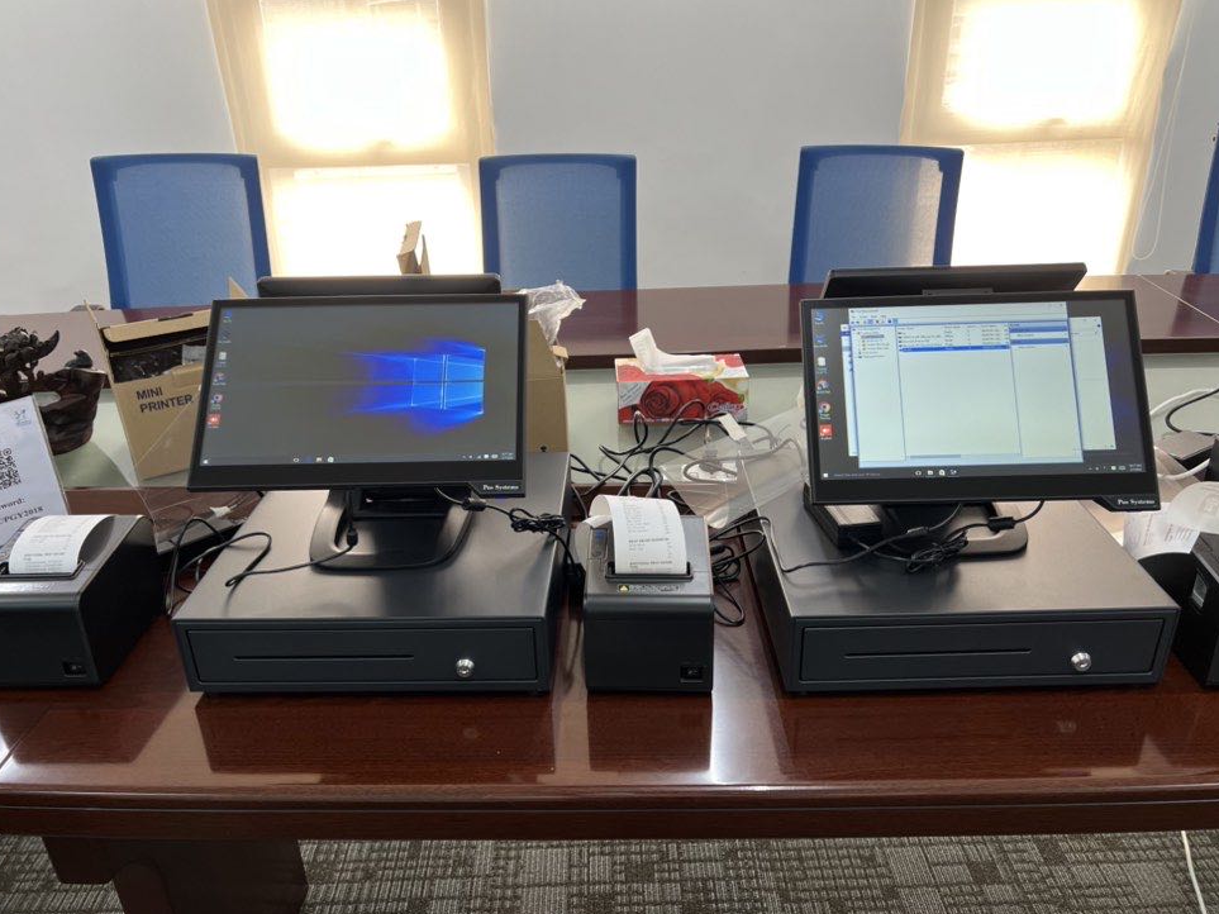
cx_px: 601
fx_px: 951
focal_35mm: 27
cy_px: 472
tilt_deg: -27.2
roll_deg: +0.8
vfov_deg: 51.3
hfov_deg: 65.3
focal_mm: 5.7
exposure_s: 1/100
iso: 125
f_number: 1.5
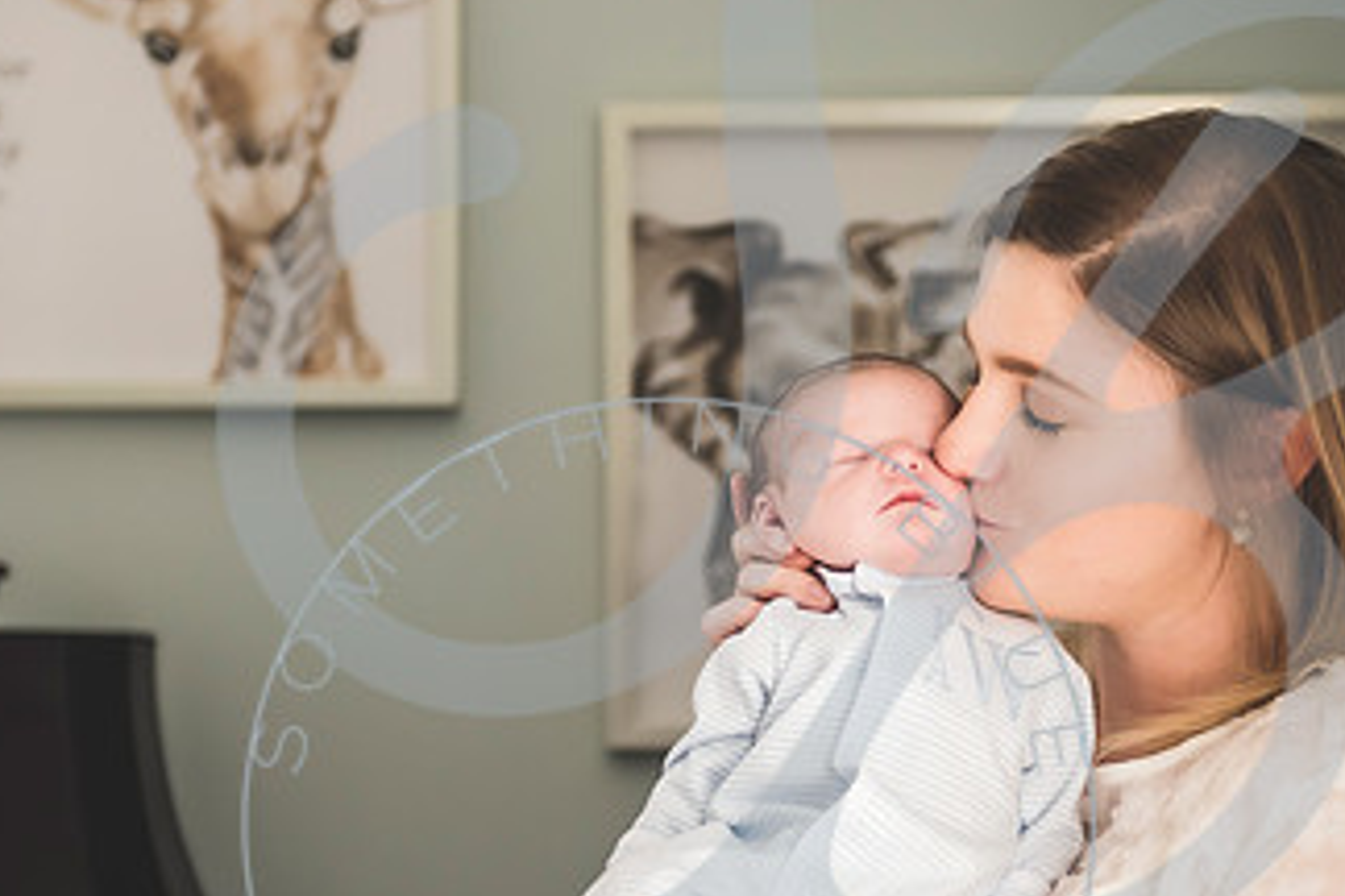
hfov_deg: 18.9
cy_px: 475
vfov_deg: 12.7
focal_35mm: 108
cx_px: 880
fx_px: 4035
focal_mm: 60
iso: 200
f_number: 2.8
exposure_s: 1/125
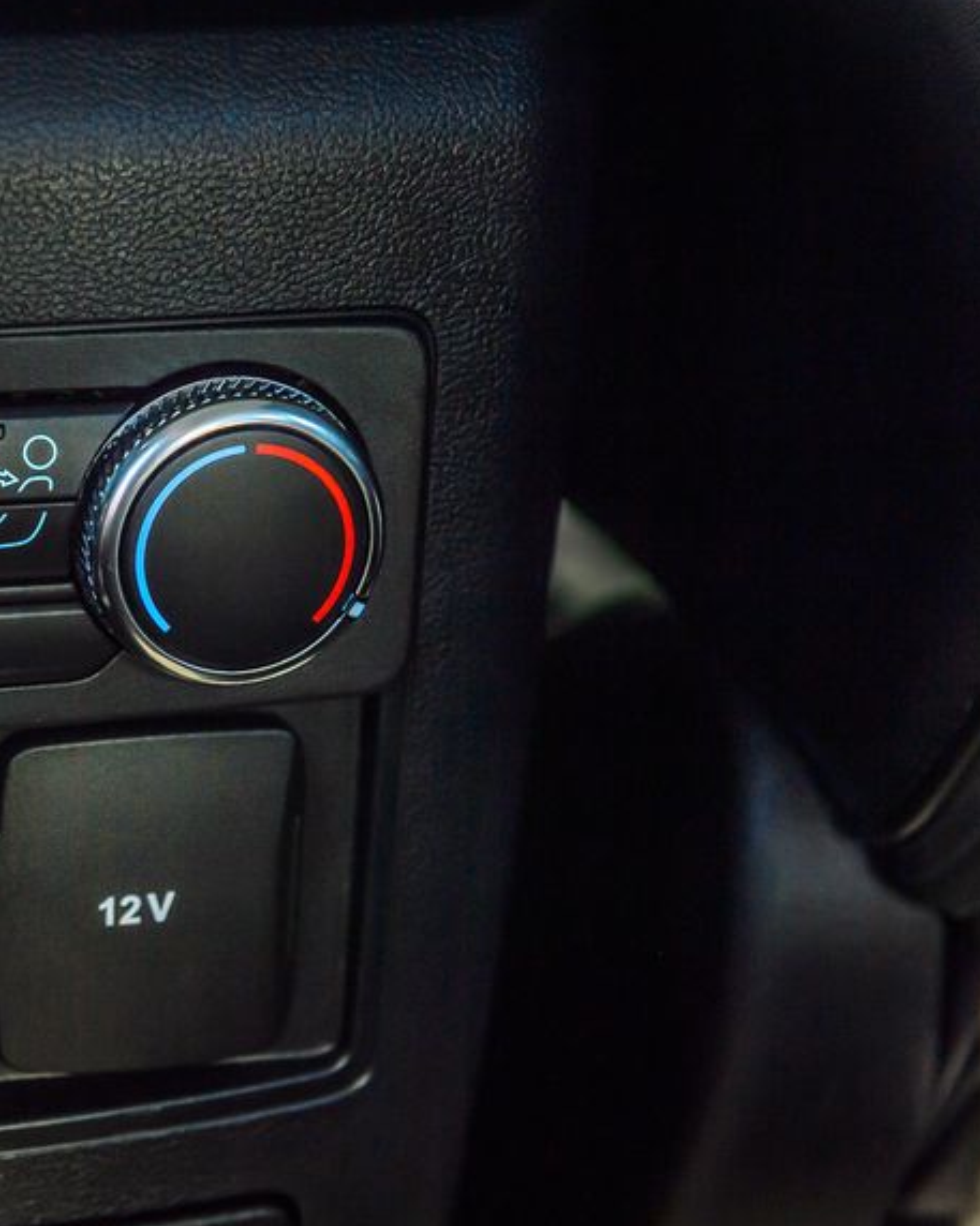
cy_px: 568
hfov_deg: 17.7
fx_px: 3048
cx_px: -73
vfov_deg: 22.7
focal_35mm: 84
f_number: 4
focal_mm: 50
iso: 400
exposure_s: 1/125
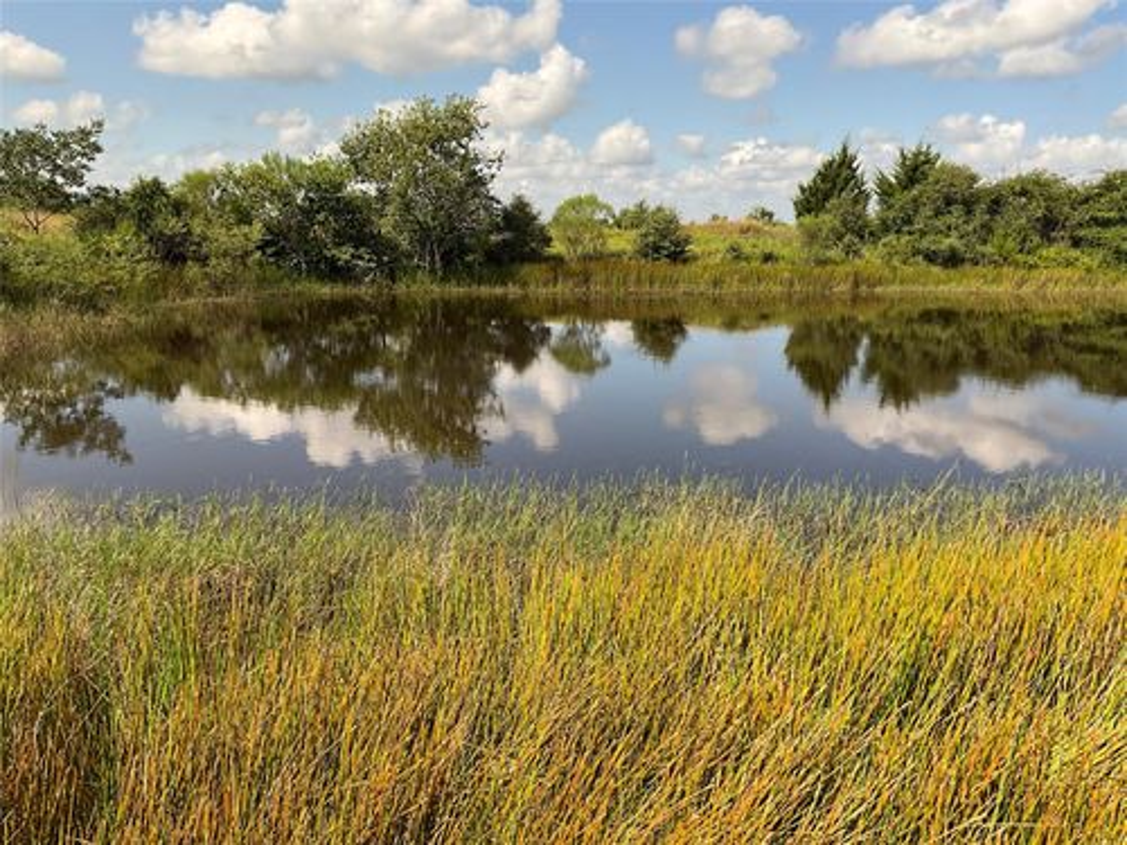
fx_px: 944
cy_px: 422
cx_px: 564
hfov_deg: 61.7
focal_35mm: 29
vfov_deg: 48.2
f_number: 1.8
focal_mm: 3
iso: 25
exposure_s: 1/1534
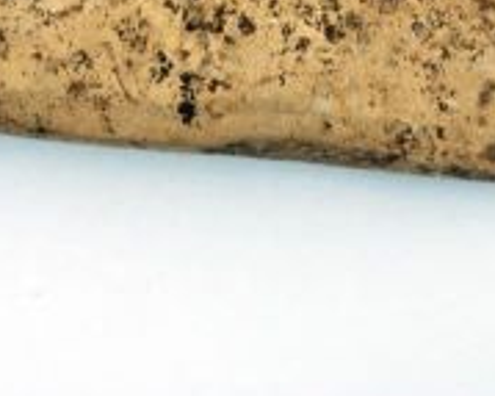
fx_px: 2211
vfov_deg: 10.2
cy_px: 43
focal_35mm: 151
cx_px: 257
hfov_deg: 12.8
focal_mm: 48
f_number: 9
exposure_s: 1.3
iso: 100
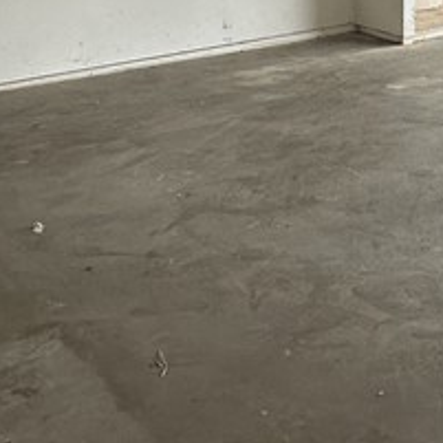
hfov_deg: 24.6
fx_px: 912
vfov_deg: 23.0
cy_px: -187
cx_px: 540
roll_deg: -0.1
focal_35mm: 63
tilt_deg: +2.1
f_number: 2.2
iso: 40
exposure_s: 1/108
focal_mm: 2.22
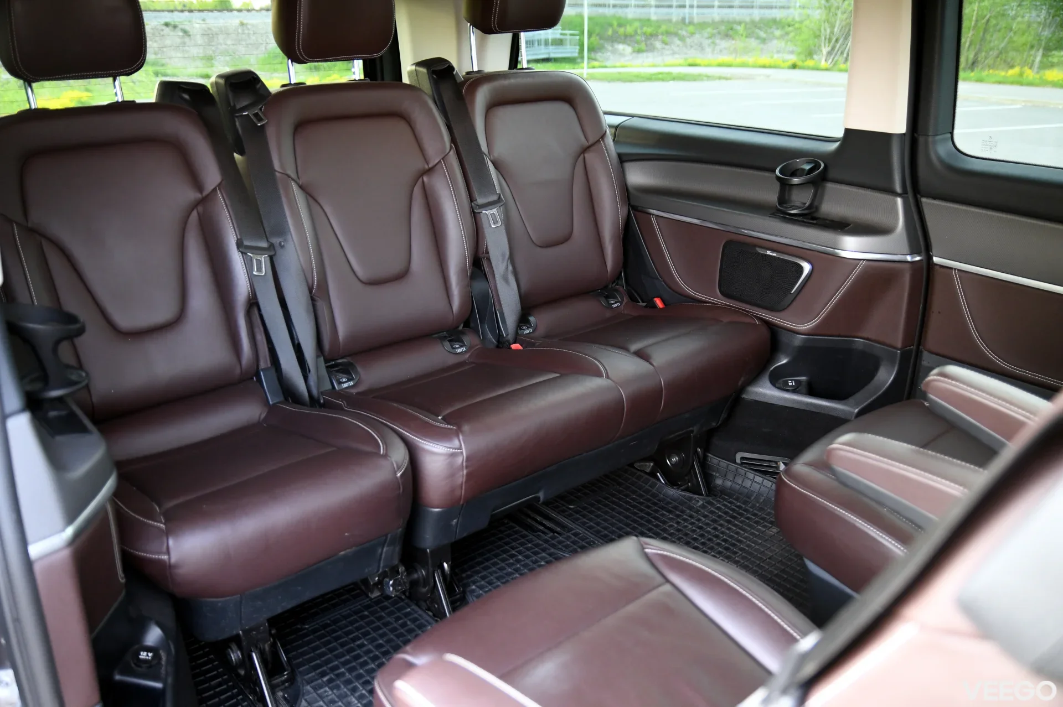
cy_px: 354
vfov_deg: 43.6
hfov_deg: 62.0
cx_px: 532
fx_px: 885
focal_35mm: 30
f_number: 2.8
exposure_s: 1/80
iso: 1000
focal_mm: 20
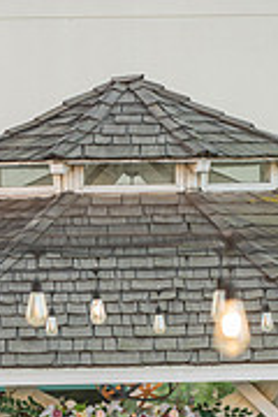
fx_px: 4355
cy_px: 484
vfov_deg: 5.5
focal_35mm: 376
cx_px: 97
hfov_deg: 3.7
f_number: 4
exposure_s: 1/320
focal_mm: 150
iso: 800
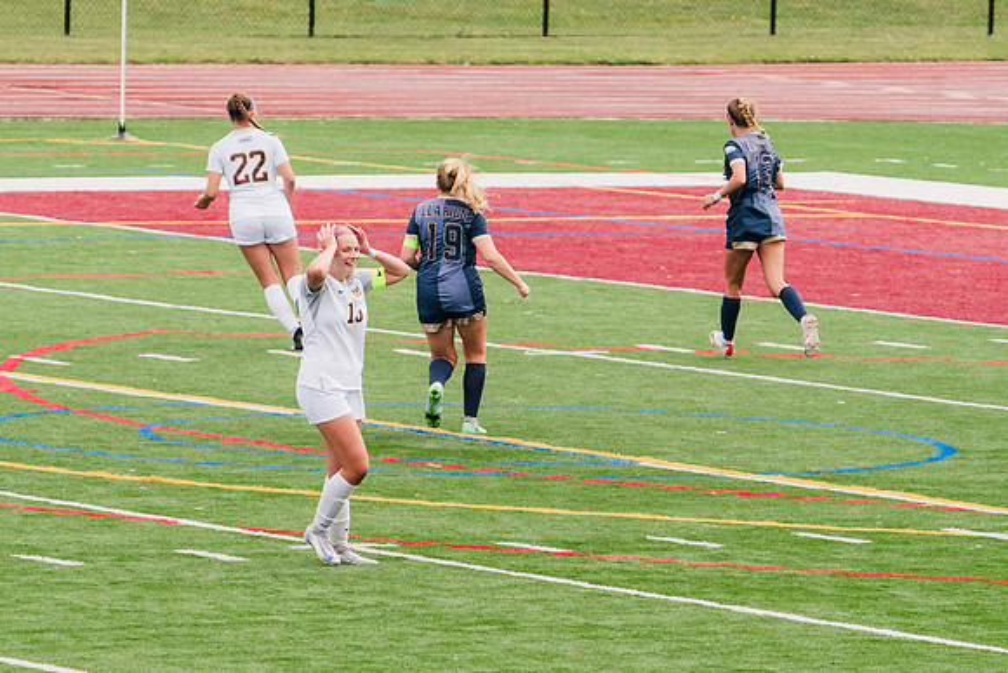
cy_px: 398
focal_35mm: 371
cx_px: 435
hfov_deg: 5.6
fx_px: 10379
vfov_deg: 3.7
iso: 640
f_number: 5.6
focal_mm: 200
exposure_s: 1/1600
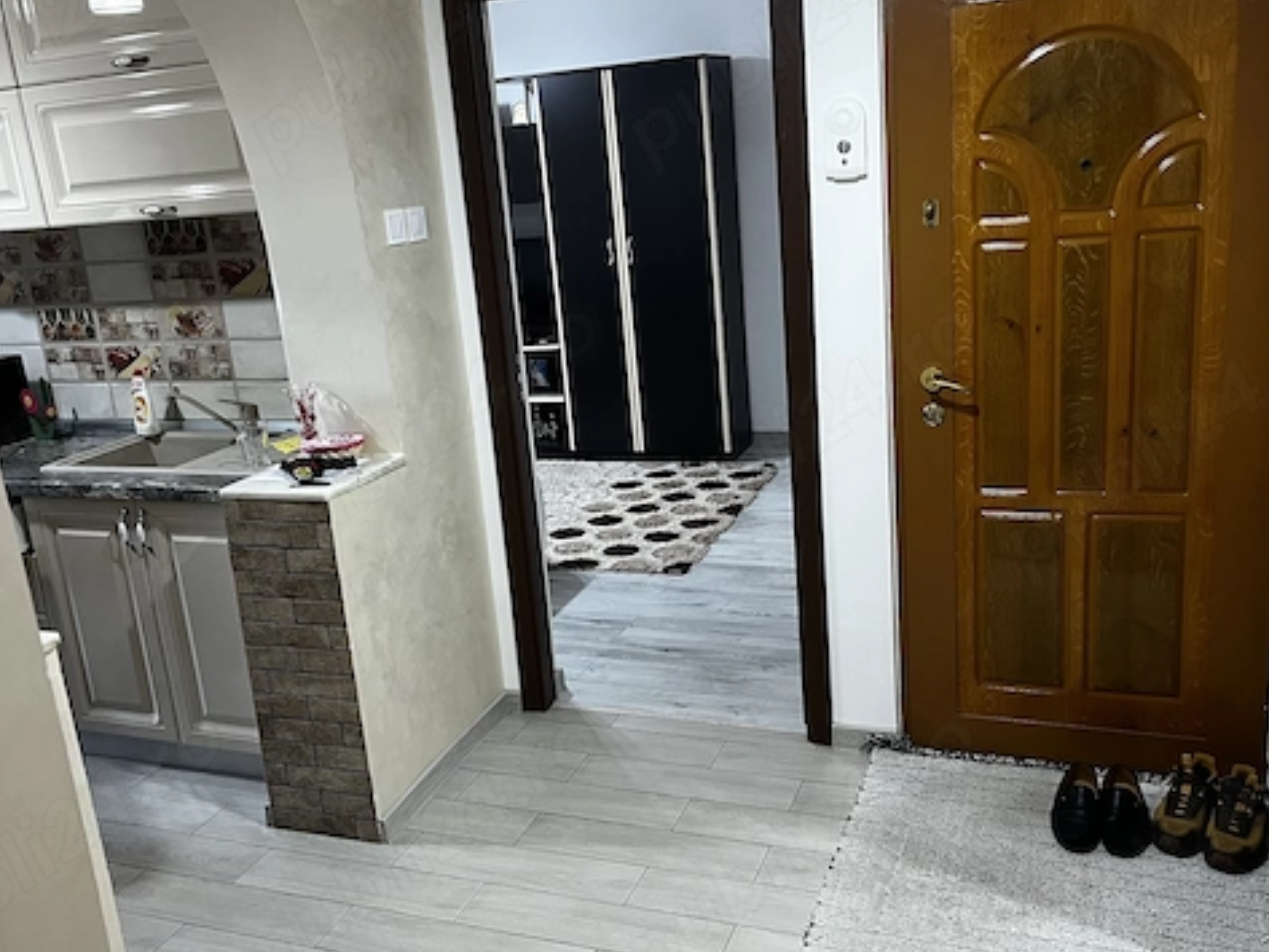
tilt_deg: -14.9
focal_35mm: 33
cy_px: 467
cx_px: 612
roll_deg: +5.5
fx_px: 1210
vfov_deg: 43.0
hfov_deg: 55.3
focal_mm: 5.1
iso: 200
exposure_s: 1/50
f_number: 1.6
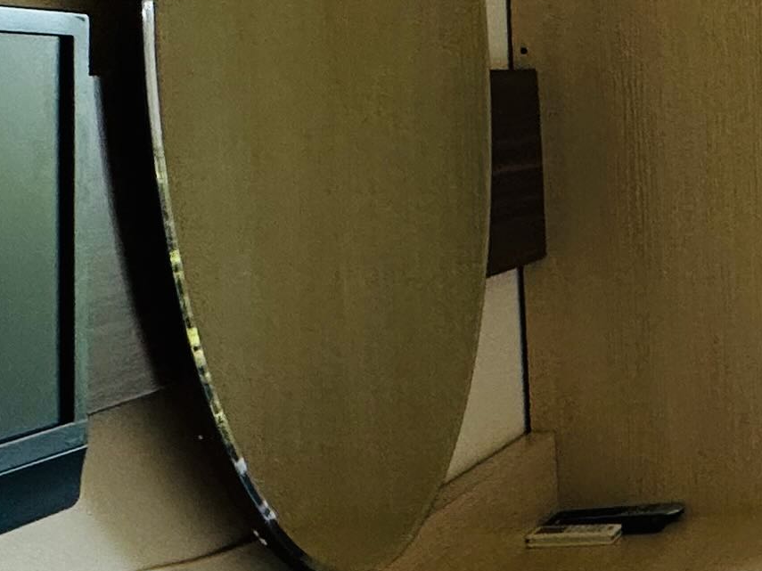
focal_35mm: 66
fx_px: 1453
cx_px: 1420
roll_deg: -1.3
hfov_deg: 20.0
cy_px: 235
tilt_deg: -5.7
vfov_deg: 22.2
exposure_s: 1/99
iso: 64
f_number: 2.2
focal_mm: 2.22
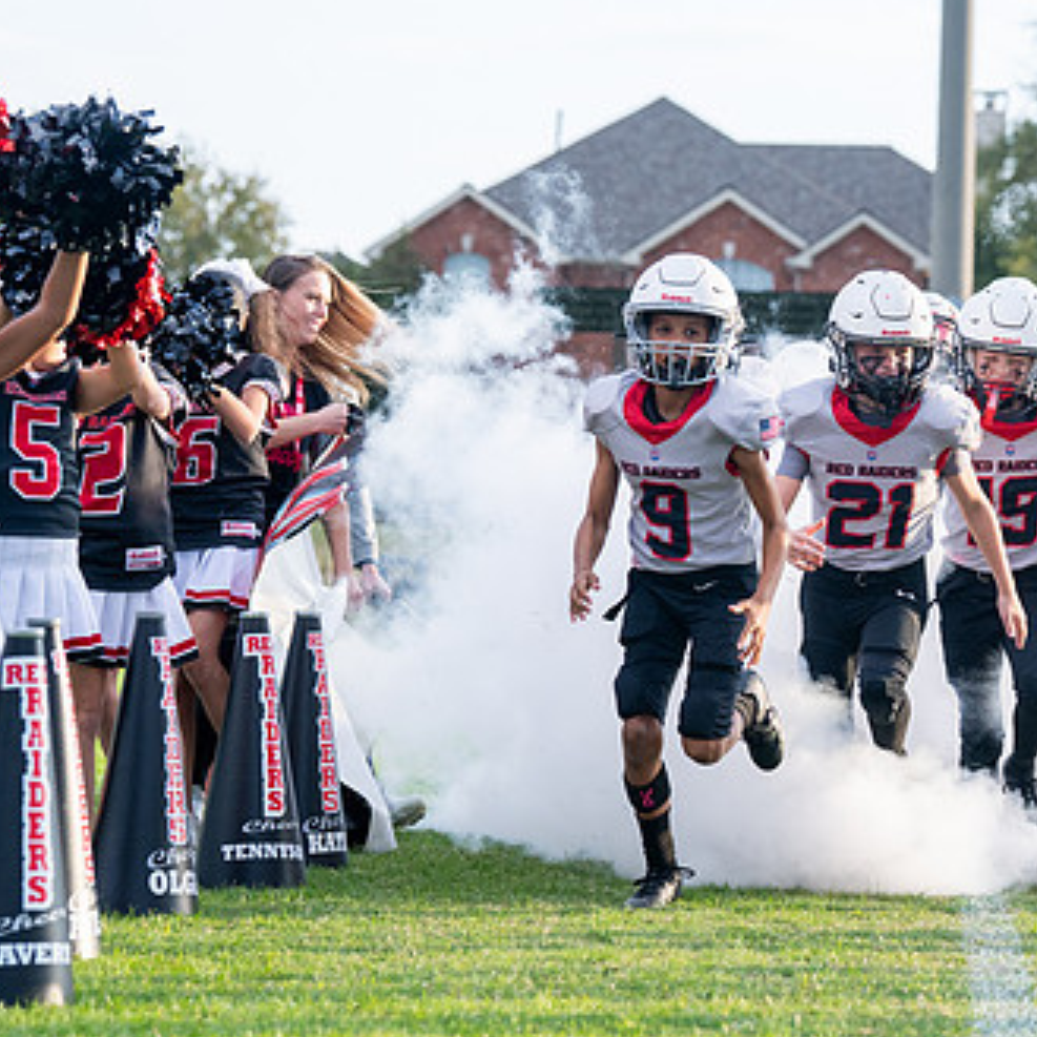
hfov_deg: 11.7
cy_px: 501
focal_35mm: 149
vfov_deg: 11.7
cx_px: 854
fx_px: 5050
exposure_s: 1/1000
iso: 400
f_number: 4
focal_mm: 91
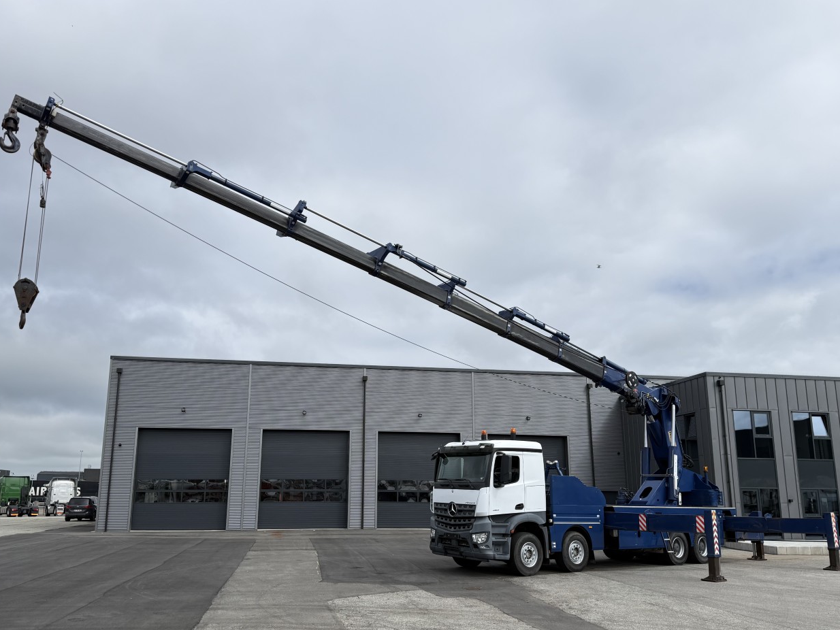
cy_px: 356
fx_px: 680
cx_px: 393
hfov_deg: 63.4
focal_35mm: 28
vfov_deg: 49.6
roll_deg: -1.0
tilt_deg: +11.6
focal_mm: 6.76
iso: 80
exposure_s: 1/3953
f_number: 1.78
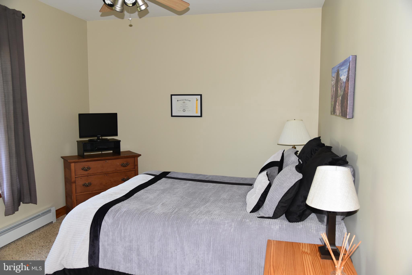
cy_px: 138
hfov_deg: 61.9
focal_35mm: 30
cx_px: 206
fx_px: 343
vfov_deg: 43.6
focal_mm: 30
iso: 800
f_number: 5
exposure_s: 1/60
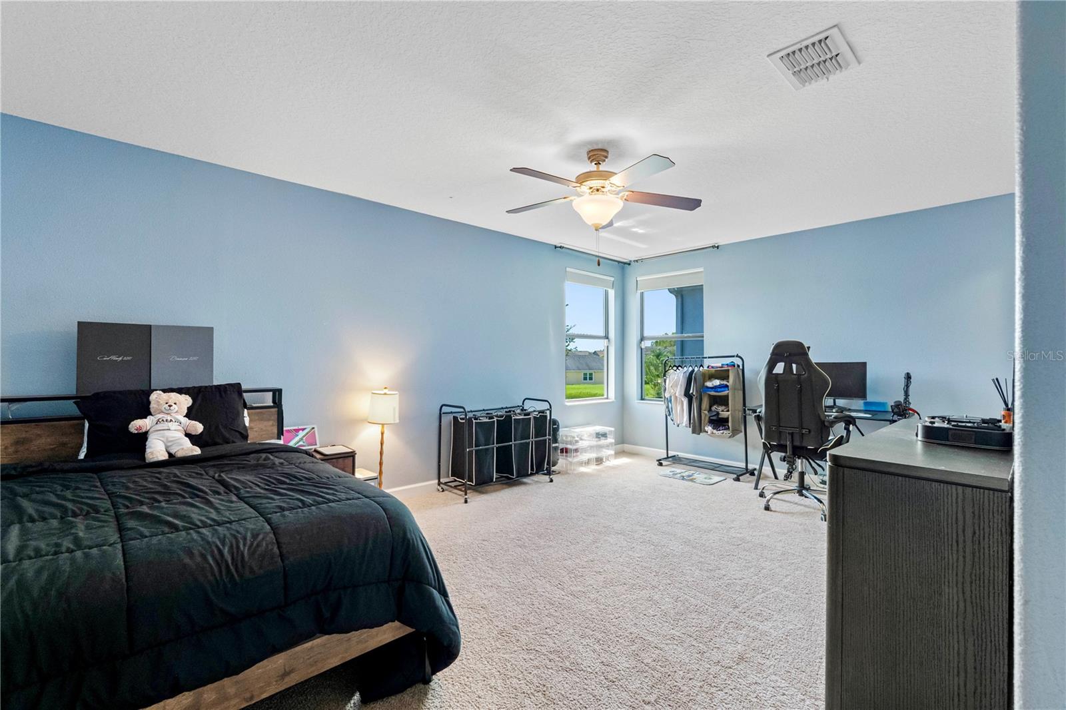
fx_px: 474
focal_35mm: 16
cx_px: 533
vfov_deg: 73.7
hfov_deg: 96.7
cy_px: 355
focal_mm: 16
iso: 1600
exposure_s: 1/8
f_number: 11
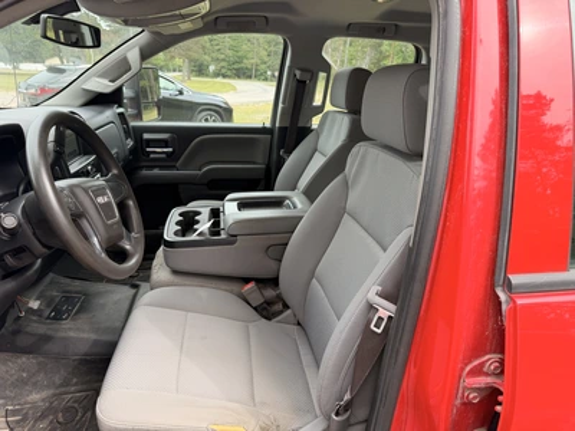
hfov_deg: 71.6
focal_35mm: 24
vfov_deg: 56.8
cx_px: 288
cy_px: 216
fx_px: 399
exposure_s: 1/197
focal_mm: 6.76
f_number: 1.78
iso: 64
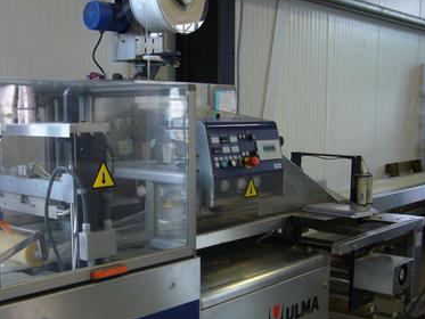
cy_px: 230
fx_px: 590
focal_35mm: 48
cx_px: 181
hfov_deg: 39.6
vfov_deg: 29.9
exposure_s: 1/15
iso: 160
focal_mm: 4.6
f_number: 2.8
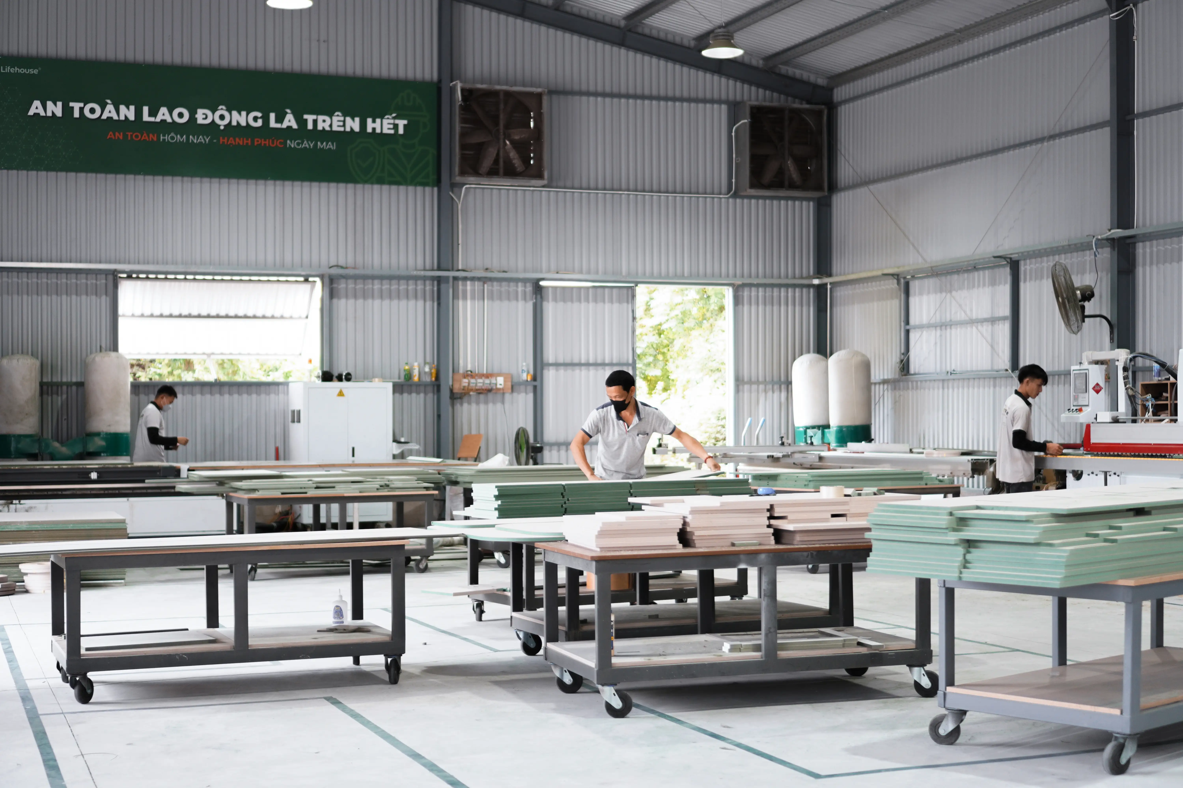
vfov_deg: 25.8
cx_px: 592
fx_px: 1725
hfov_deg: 37.9
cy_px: 394
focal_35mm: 52
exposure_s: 1/160
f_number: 1.8
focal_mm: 35
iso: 200
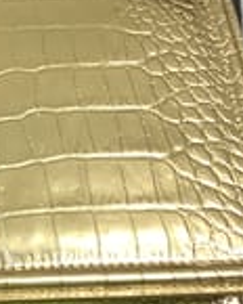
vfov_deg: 18.3
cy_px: 77
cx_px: -71
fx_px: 935
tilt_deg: -77.9
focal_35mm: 104
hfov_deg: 14.2
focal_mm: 3.3
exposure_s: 1/100
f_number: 2.4
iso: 100
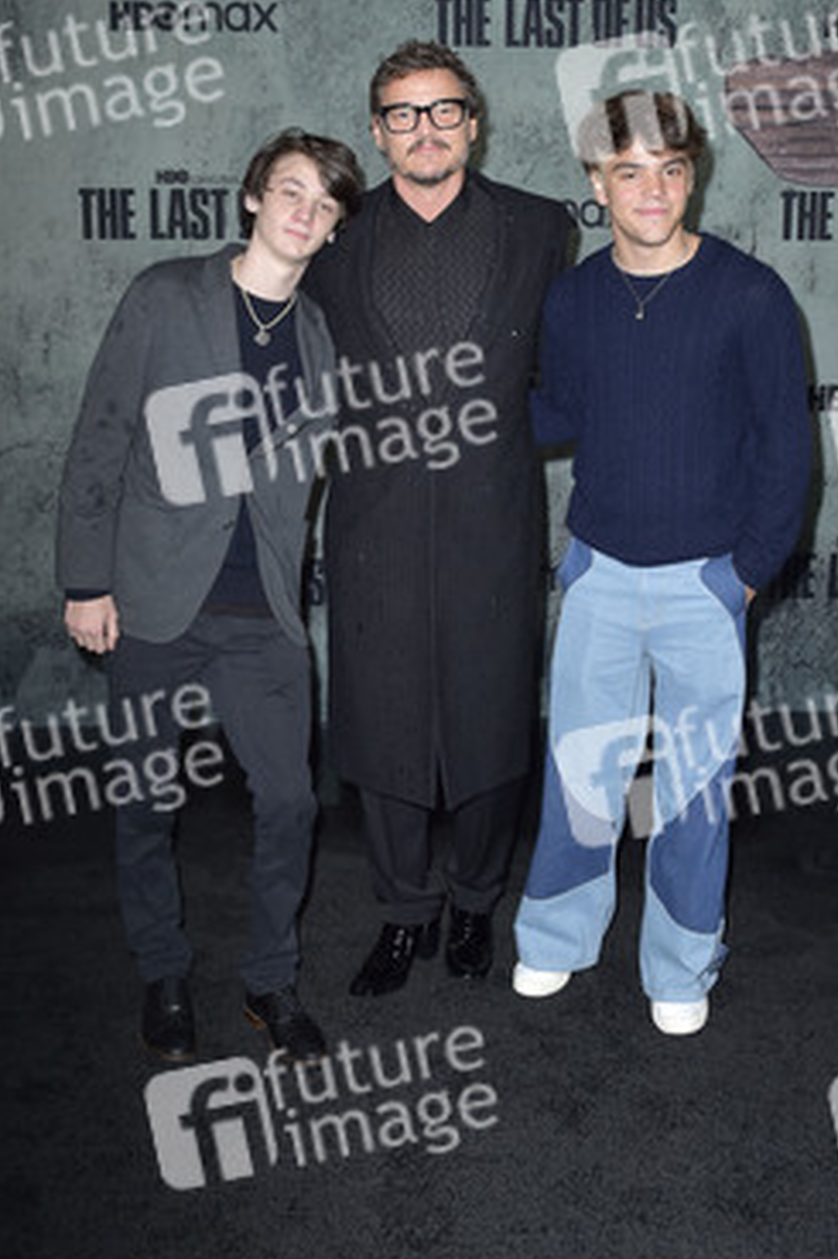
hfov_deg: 35.9
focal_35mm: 37
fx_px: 1293
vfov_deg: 51.9
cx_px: 422
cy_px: 595
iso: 640
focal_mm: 34
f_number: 6.3
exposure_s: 1/250
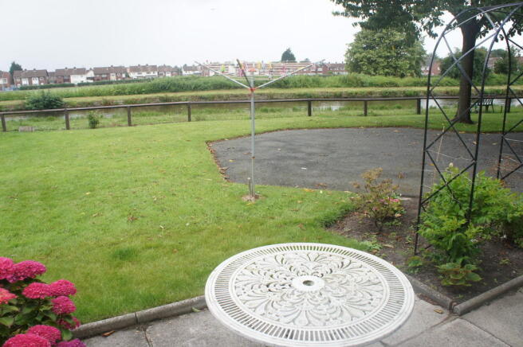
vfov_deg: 47.8
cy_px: 174
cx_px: 262
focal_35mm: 27
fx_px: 392
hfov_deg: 67.4
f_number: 6.3
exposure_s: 1/100
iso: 200
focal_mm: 18
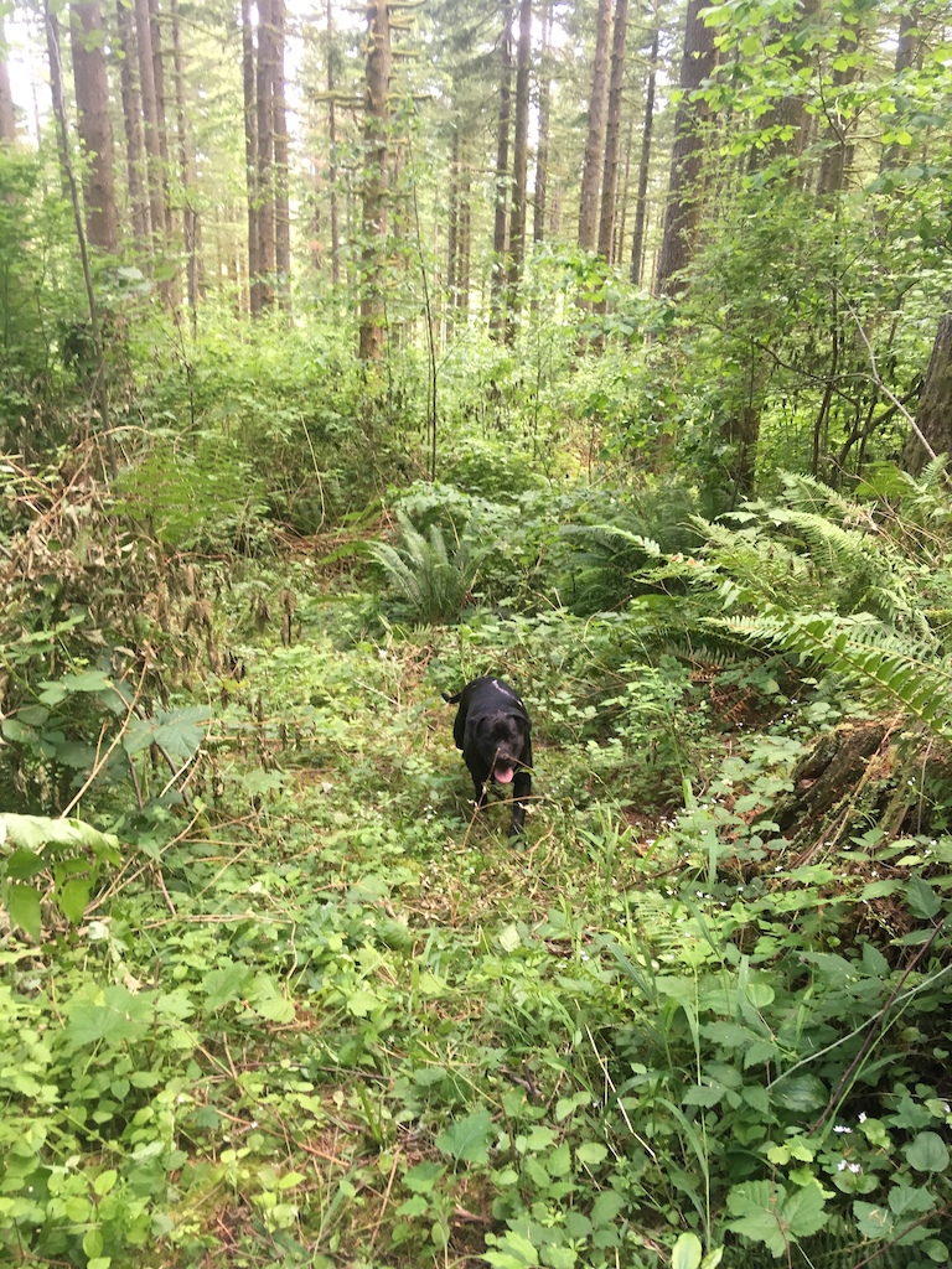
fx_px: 1063
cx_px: 476
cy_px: 634
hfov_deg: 48.2
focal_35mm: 29
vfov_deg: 61.7
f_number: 2.2
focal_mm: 4.15
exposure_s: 1/30
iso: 64
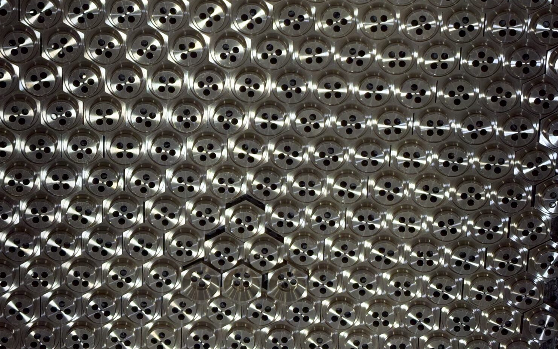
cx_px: 265
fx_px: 1445
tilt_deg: -73.3
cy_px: 64
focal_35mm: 95
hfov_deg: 21.9
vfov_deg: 13.7
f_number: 1.6
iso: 25
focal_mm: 5.96
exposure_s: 1/144
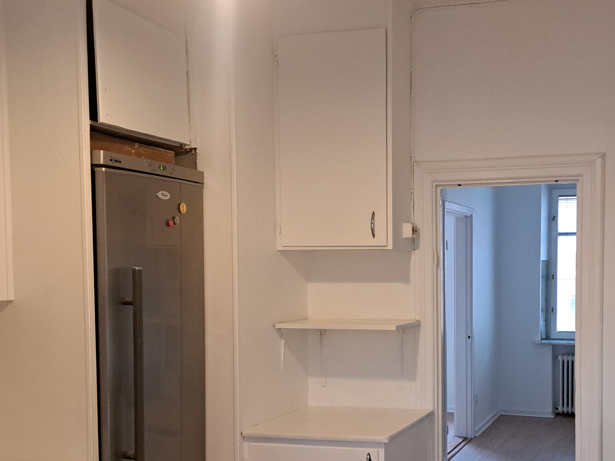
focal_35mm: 45
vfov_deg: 31.9
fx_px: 800
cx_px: 431
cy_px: 315
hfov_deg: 41.3
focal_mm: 5.23
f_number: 1.8
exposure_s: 1/50
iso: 500
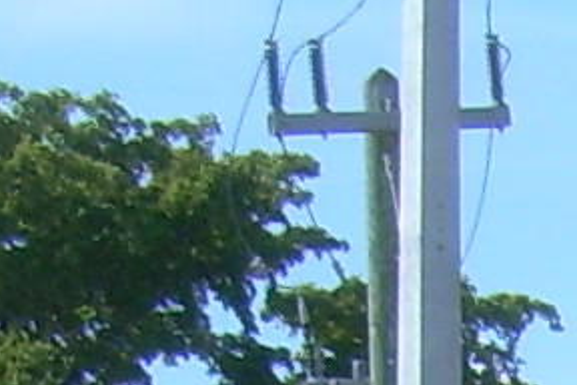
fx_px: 5000
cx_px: 1683
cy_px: 1644
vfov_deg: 4.1
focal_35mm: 312
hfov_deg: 6.1
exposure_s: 1/386
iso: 50
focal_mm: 6.3
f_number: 4.6
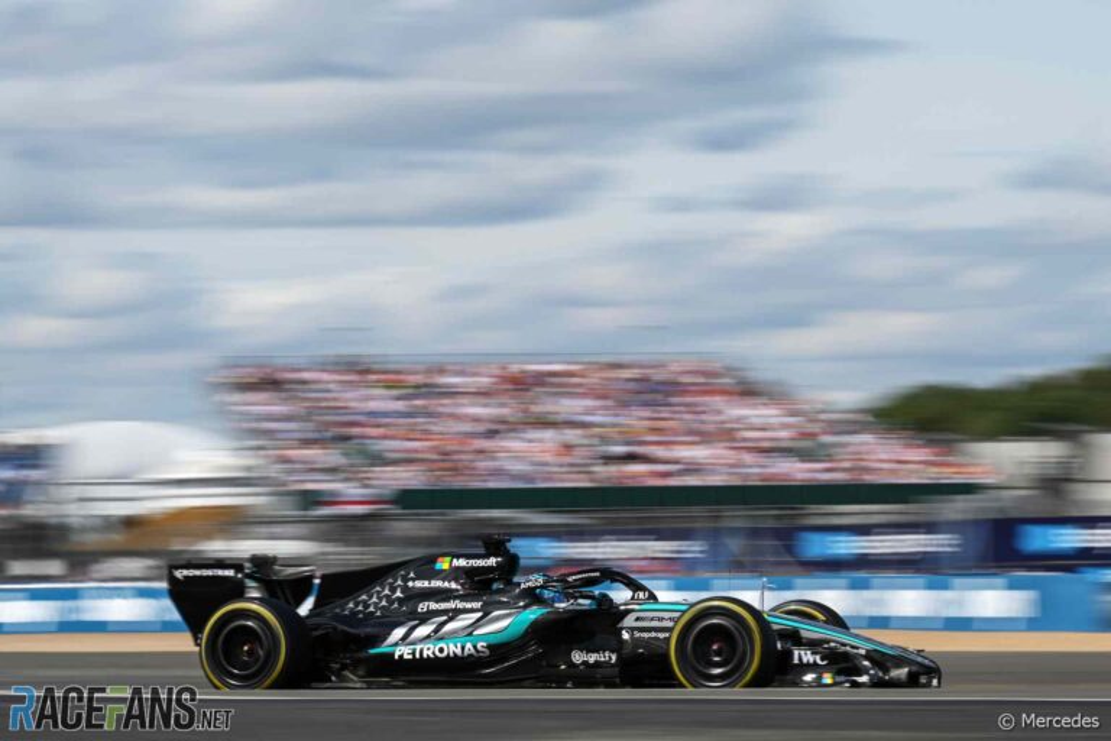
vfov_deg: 6.9
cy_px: 370
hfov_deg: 10.3
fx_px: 6172
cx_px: 556
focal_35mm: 200
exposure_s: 1/60
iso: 64
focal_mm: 200
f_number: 20
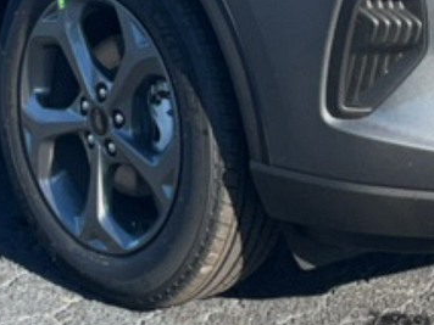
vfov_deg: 10.7
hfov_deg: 14.6
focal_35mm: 135
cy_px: -108
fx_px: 1693
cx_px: 222
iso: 25
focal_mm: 3
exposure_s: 1/709
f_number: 1.8
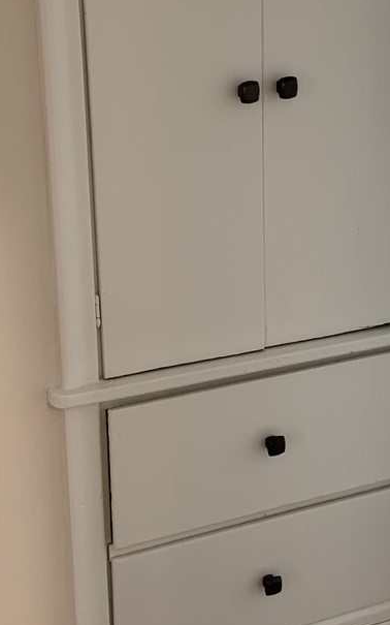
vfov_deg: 29.4
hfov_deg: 18.6
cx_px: 210
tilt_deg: -16.0
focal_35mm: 70
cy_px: 292
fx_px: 1191
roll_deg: +1.5
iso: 125
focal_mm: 4.25
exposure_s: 1/60
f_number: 1.8
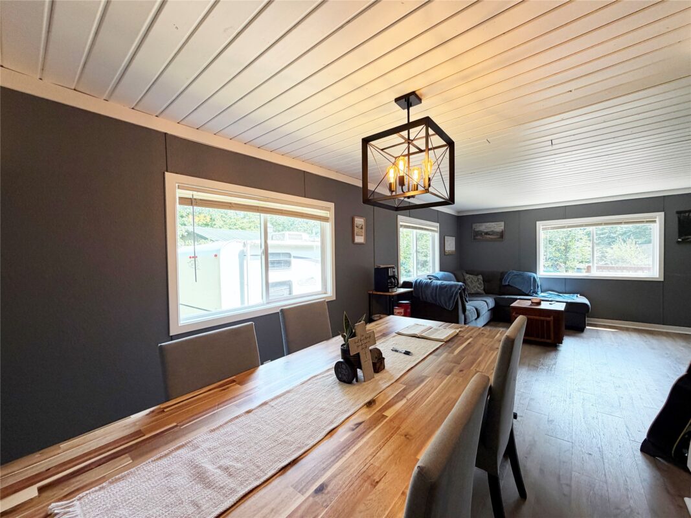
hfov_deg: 102.1
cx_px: 346
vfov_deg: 85.7
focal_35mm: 14
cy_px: 259
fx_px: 279
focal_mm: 2.22
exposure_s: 1/120
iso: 100
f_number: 2.2
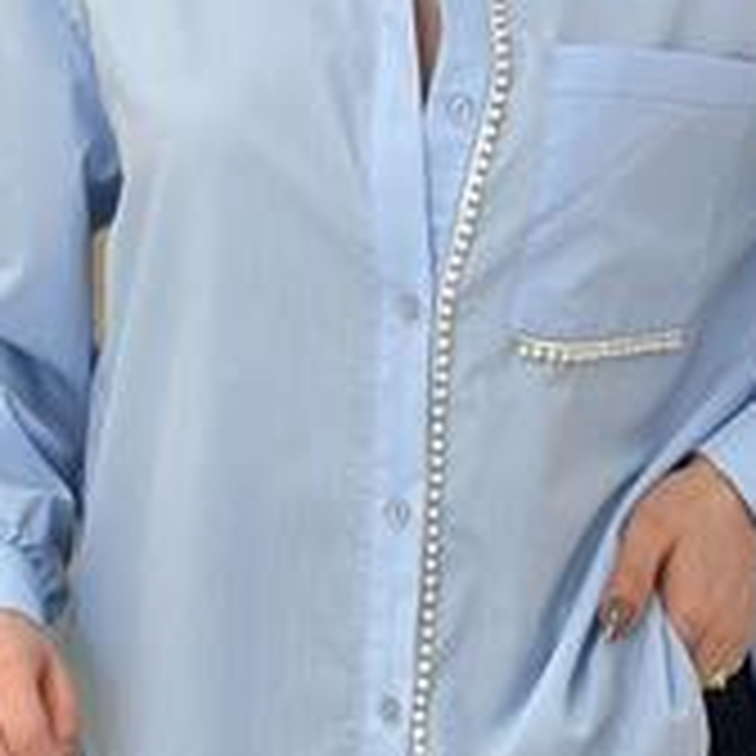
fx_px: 3336
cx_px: 418
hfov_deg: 12.9
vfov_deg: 12.9
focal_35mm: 135
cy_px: 187
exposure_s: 1/141
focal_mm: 6.86
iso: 64
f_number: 1.78
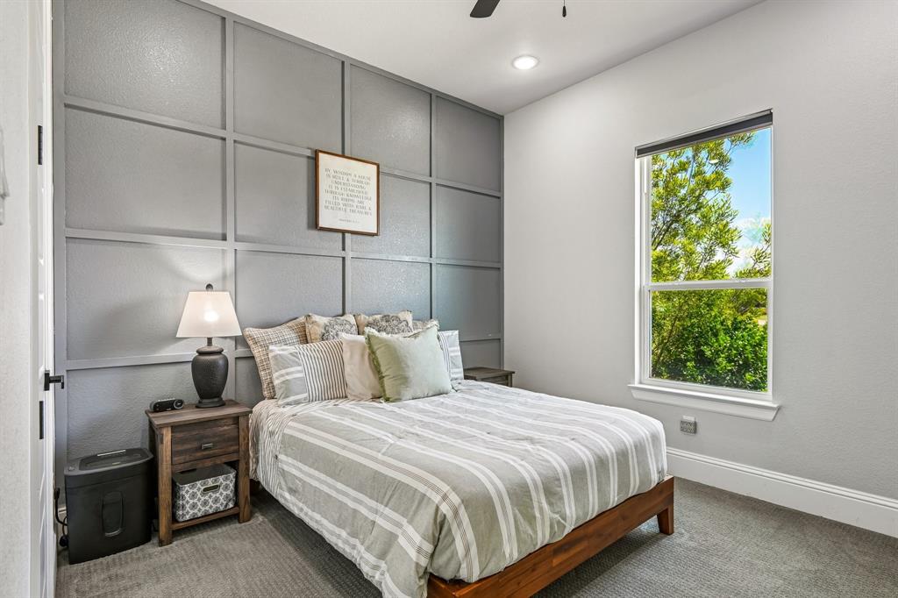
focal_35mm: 18
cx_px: 449
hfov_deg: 90.0
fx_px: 449
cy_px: 299
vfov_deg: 67.3
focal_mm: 18
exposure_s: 1/50
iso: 400
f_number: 8
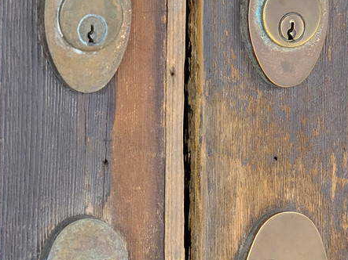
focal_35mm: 253
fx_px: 2543
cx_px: 163
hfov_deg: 7.8
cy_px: 195
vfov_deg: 5.9
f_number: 4.5
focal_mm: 70.5
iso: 3200
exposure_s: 1/85
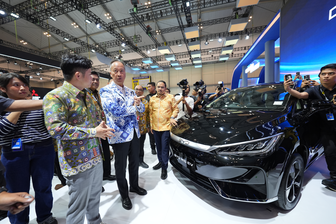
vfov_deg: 81.2
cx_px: 168
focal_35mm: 14
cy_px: 112
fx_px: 131
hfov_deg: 104.3
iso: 1250
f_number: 2.8
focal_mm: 14
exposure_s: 1/320
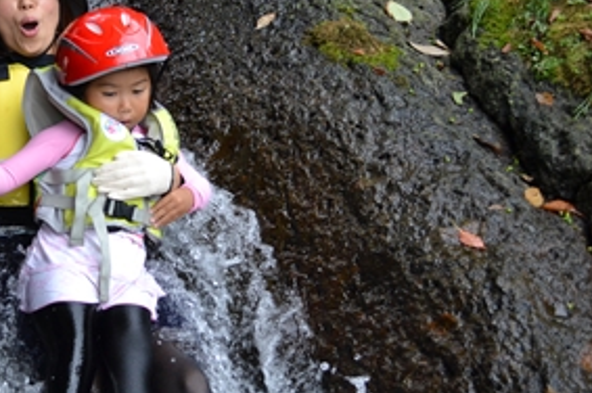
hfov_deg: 28.3
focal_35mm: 69
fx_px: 1133
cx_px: 79
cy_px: 172
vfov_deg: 19.7
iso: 500
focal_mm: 26
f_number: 4.2
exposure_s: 1/500
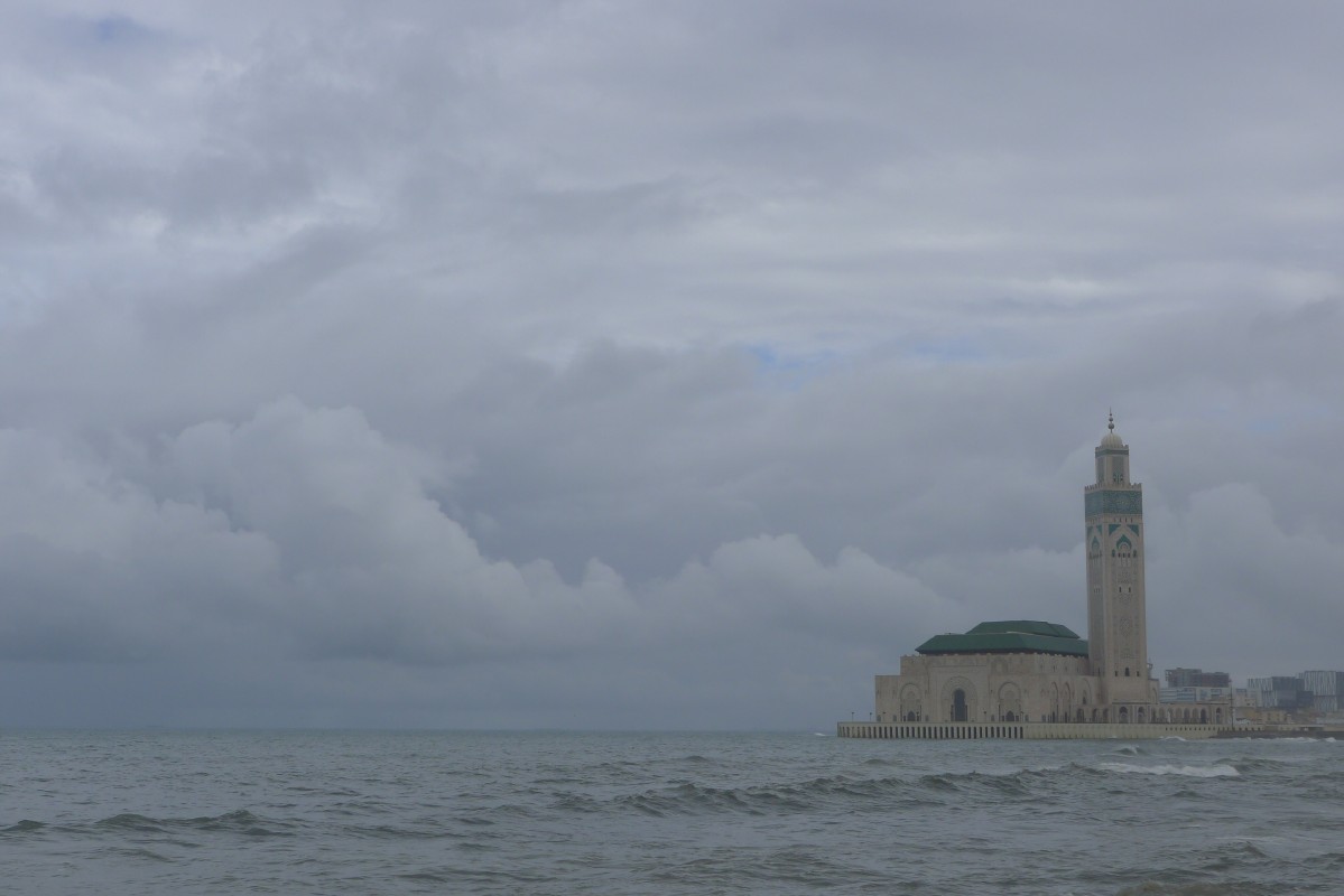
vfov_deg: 24.6
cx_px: 672
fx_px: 2054
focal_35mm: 55
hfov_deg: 36.2
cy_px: 448
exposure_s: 1/1000
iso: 80
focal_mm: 11.7
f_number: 4
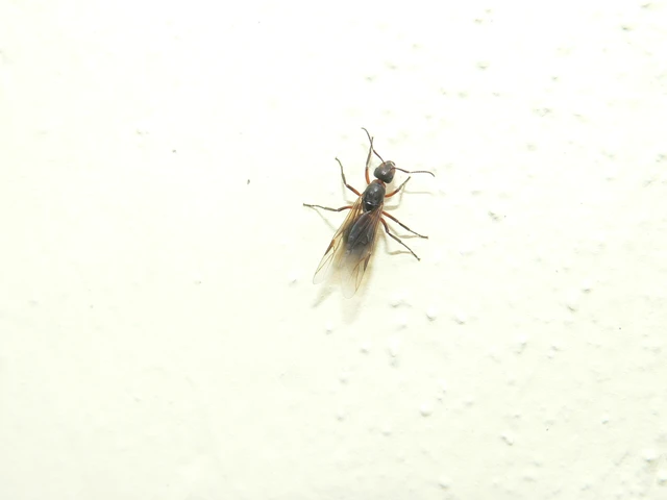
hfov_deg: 24.4
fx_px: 1541
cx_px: 334
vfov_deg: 18.4
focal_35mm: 80
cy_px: 250
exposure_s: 1/200
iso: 100
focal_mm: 13.3
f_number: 4
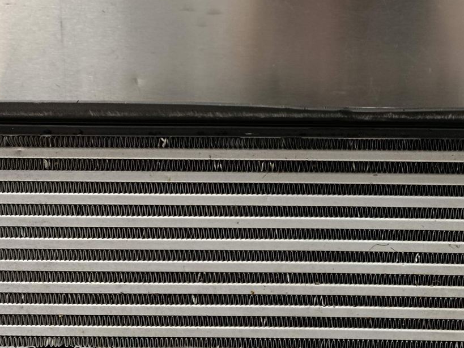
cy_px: 150
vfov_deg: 24.4
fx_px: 804
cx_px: 340
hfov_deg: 31.7
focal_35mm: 60
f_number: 1.7
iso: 964
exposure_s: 1/33.3
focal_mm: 5.24
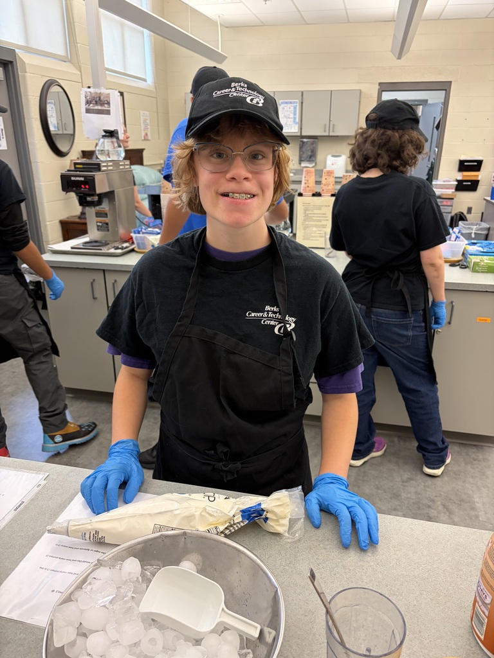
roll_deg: -0.6
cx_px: 247
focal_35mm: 26
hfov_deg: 53.1
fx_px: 495
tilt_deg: -20.3
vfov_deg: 67.3
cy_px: 329
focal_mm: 5.96
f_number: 1.6
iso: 160
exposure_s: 1/60
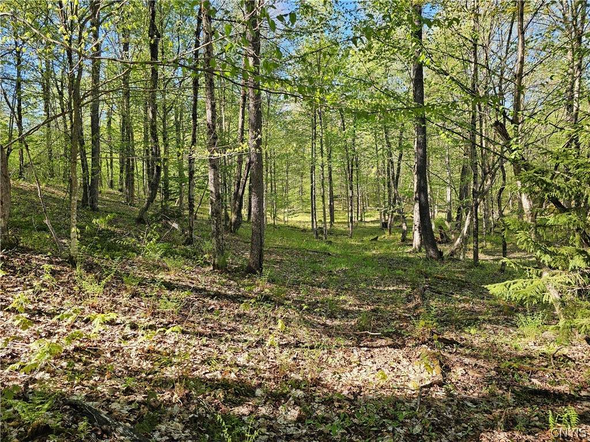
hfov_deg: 73.9
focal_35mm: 23
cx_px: 295
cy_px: 221
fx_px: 392
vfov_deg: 58.9
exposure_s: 1/120
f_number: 1.7
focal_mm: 6.3
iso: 16
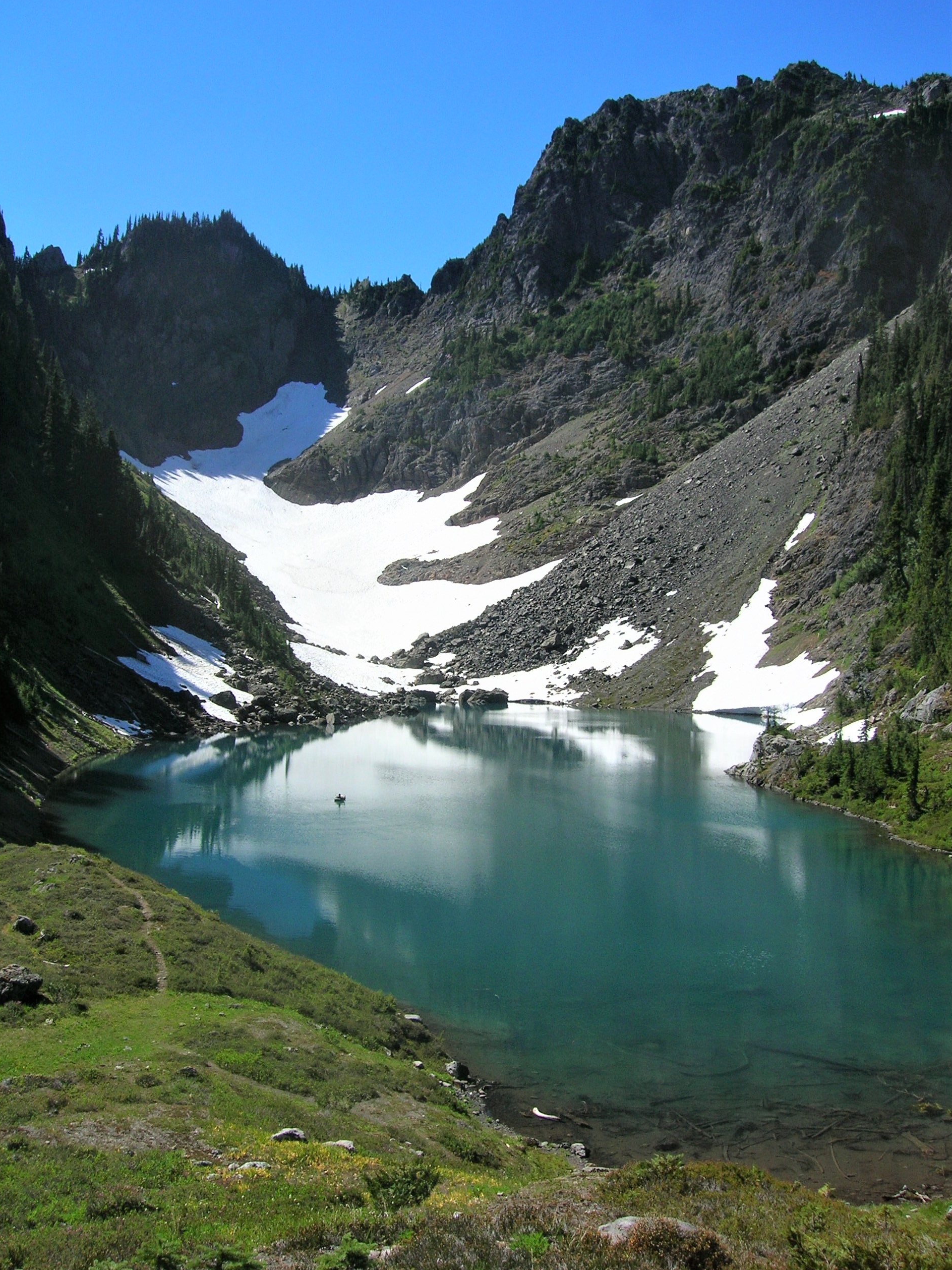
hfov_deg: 40.7
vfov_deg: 52.6
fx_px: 1284
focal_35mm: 35
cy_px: 623
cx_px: 467
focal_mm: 5.7
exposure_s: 1/464
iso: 50
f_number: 4.9
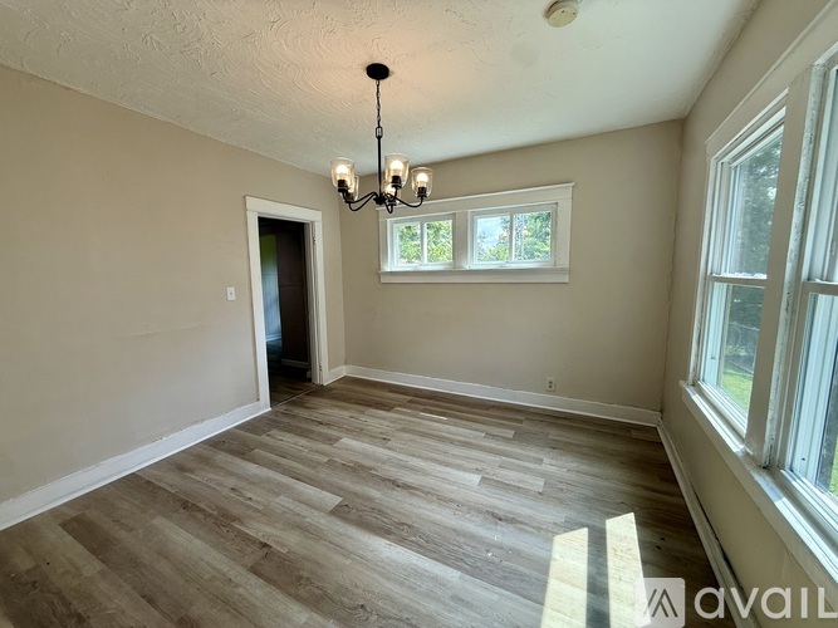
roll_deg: +1.2
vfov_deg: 85.7
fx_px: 339
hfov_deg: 102.1
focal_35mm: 14
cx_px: 419
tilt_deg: -6.8
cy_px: 314
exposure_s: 1/118
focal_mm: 2.22
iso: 64
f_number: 2.2
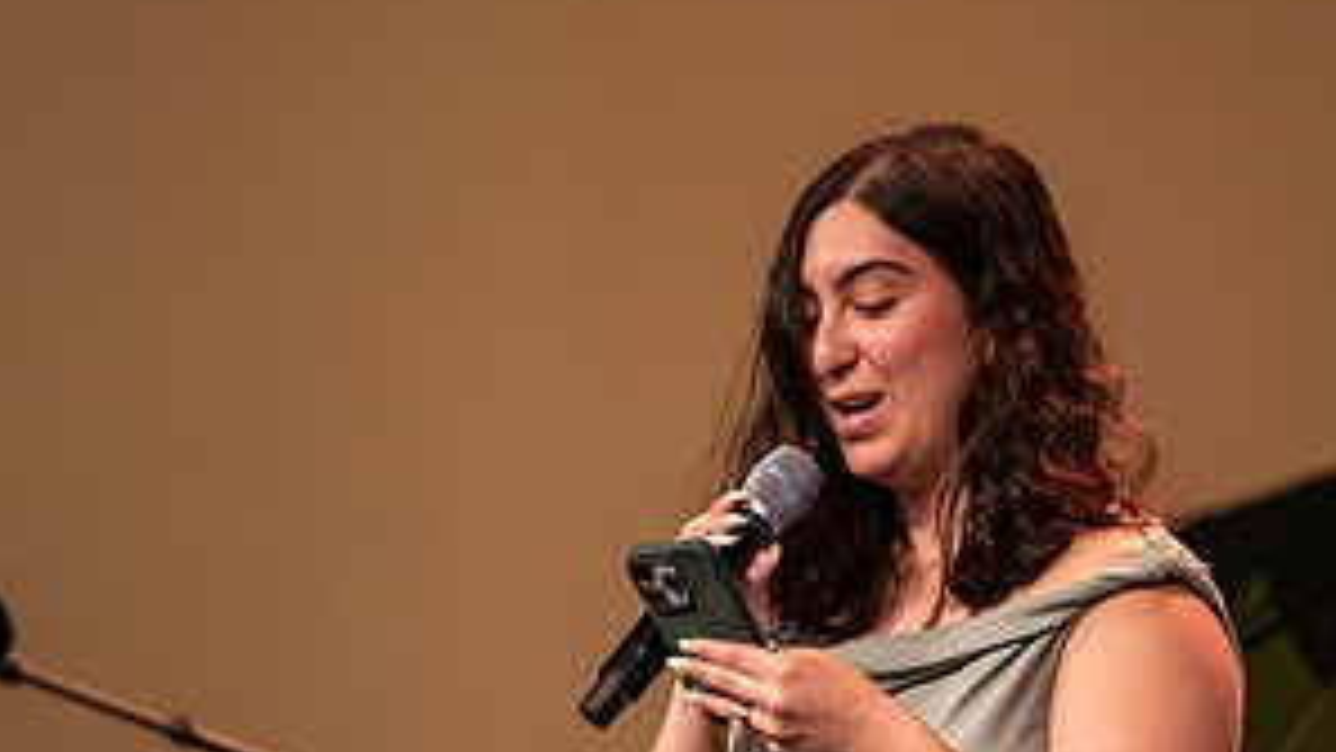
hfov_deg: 6.5
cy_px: 657
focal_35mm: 333
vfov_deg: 3.6
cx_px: 666
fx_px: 11796
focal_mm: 140
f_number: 2.8
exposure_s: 1/210
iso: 800
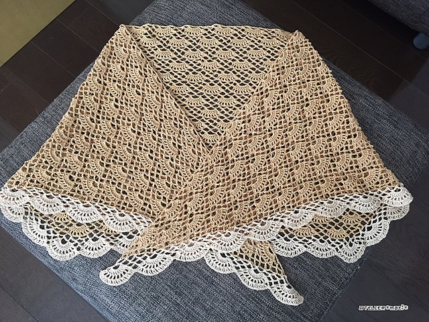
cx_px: 214
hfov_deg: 61.7
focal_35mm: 29
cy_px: 161
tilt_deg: -75.5
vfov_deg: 48.2
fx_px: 359
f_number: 2.2
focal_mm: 4.15
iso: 125
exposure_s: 1/30
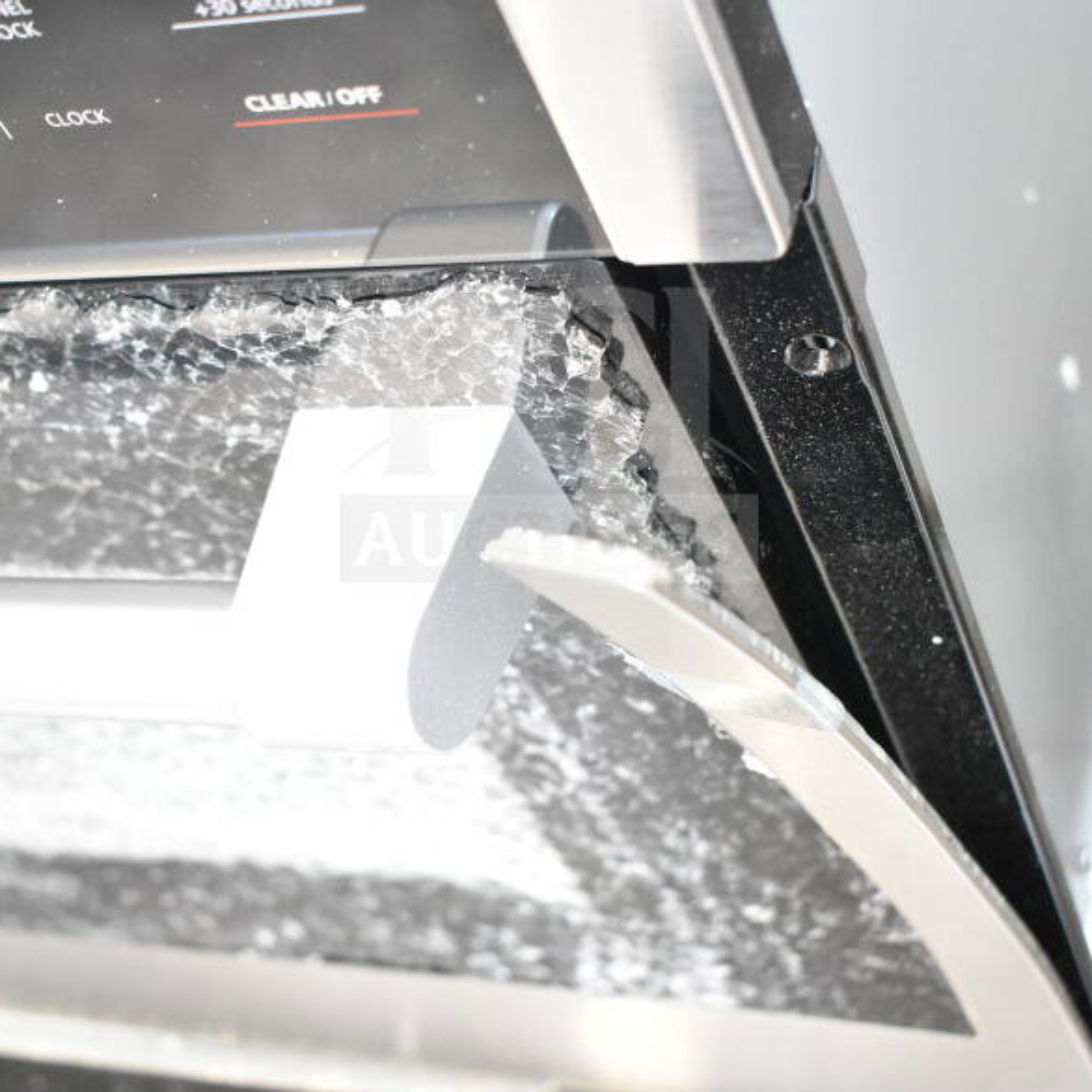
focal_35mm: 62
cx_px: 548
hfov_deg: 27.9
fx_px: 2201
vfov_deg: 27.8
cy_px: 434
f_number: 4.2
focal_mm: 31
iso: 5600
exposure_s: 1/50
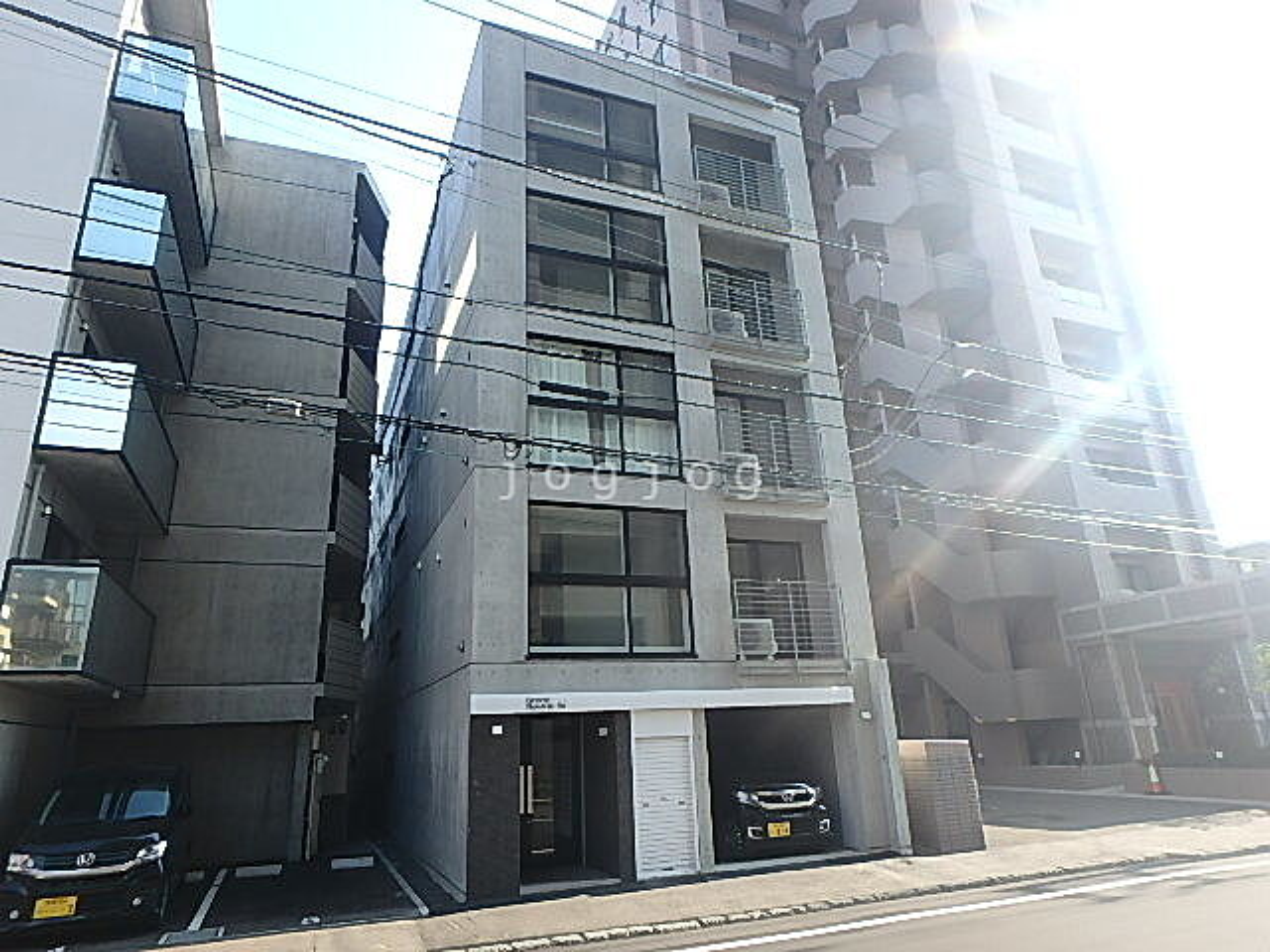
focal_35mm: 21
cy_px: 476
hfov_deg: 79.0
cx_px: 635
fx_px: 770
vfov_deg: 63.4
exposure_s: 1/250
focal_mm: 3.7
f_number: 3.5
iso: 125
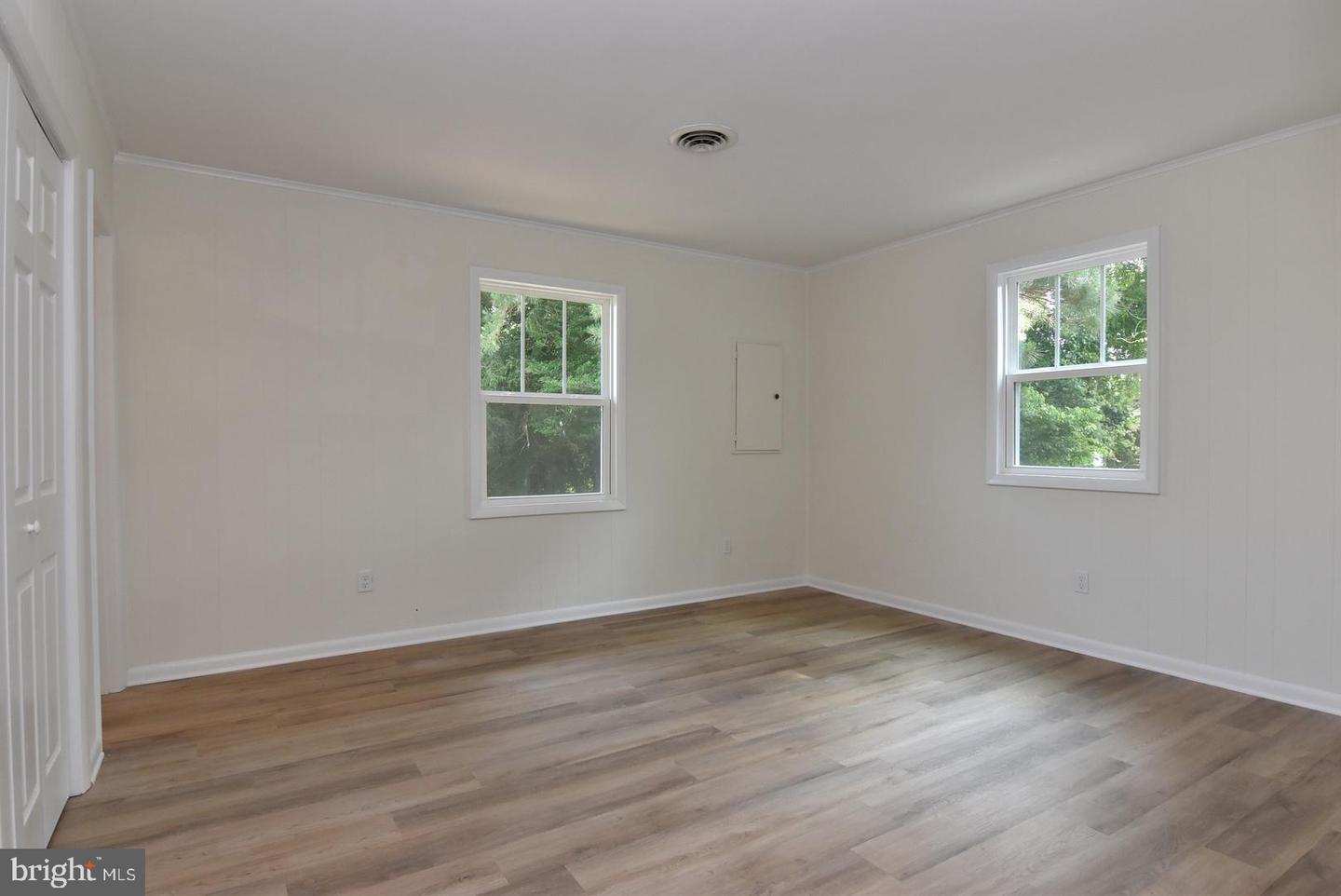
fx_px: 671
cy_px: 448
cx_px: 670
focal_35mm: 18
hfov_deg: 90.0
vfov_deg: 67.5
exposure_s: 1/60
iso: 800
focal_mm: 12
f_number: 8
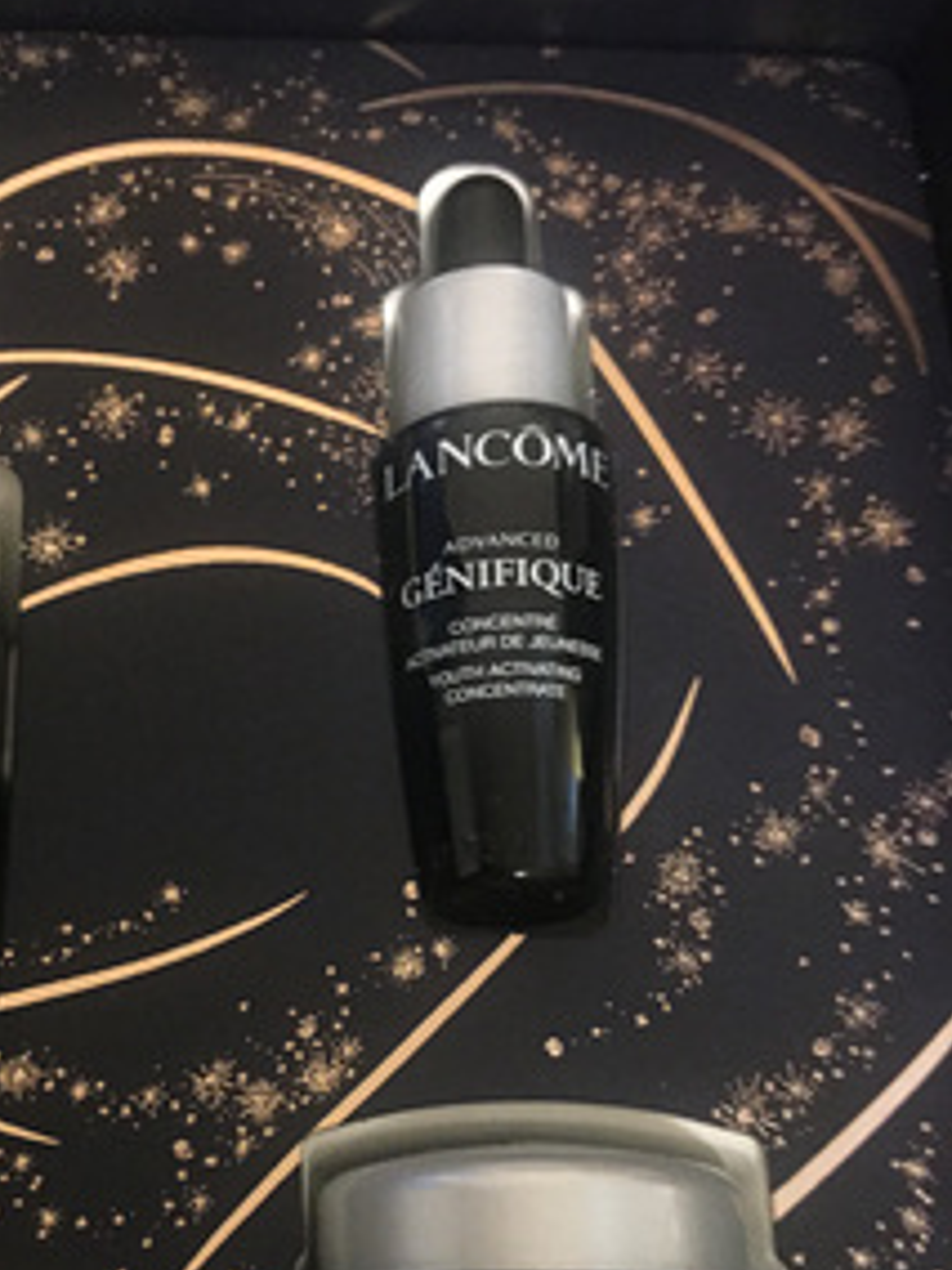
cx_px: 118
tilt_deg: -70.8
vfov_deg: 37.0
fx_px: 1870
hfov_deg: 27.6
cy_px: 876
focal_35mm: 51
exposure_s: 1/4
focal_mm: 4.15
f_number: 2.2
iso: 100
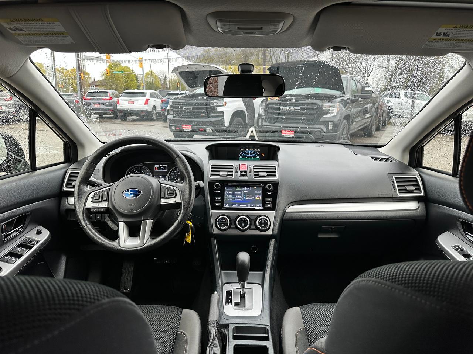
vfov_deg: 56.8
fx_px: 328
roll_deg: -0.7
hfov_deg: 71.6
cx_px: 236
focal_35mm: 24
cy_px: 177
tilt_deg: -14.6
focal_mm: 6.86
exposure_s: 1/121
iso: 160
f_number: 1.78
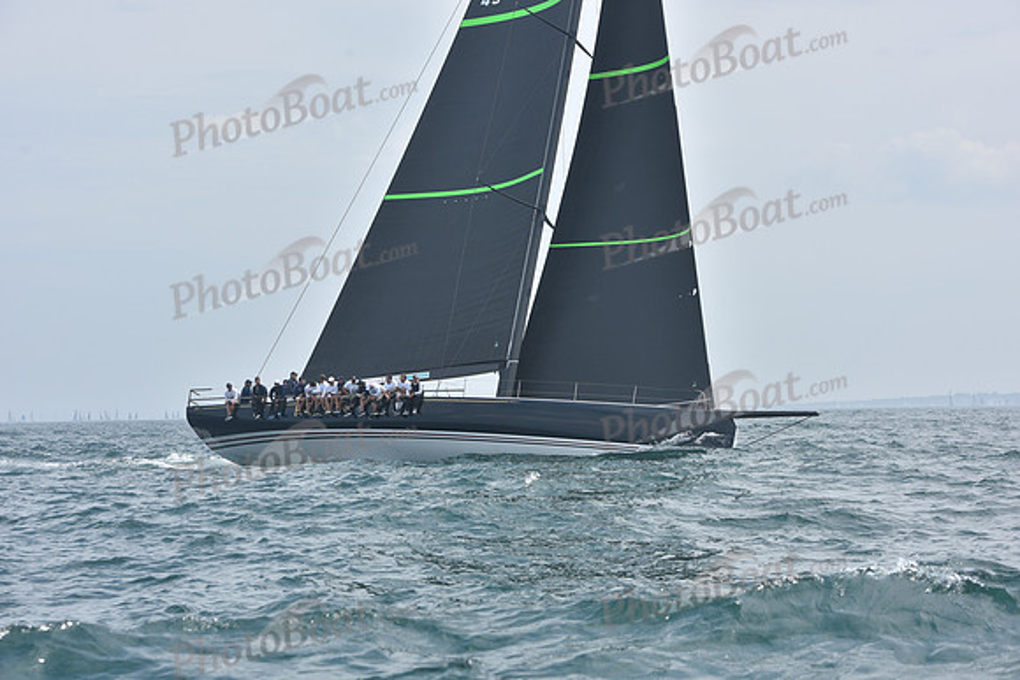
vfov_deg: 14.9
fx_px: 2607
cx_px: 510
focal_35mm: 92
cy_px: 340
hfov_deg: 22.1
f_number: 8
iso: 250
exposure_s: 1/800
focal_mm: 92
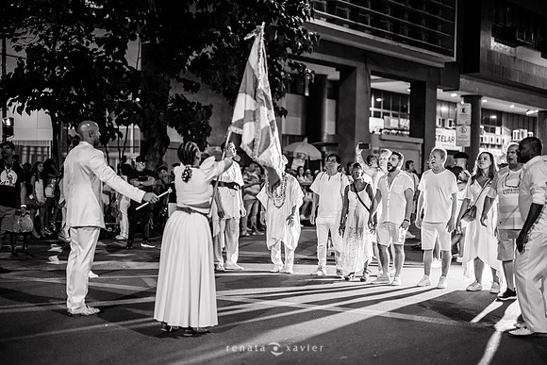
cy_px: 182
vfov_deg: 27.0
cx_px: 274
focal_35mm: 50
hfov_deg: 39.6
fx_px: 760
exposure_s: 1/250
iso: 2000
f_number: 1.3
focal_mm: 50
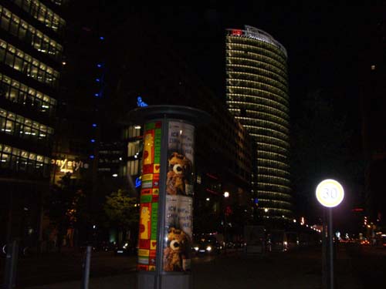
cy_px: 144
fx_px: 424
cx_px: 193
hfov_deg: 49.0
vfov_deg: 37.7
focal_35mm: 38
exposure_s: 1/60
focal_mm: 6.2
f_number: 2.7
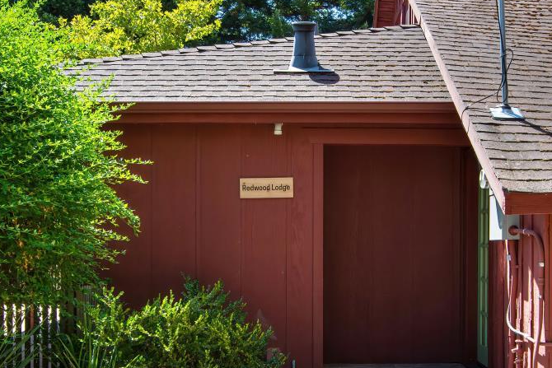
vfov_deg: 28.6
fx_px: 721
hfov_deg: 41.8
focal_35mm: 47
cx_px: 316
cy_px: 228
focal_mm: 14
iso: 100
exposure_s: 1/160
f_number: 6.3
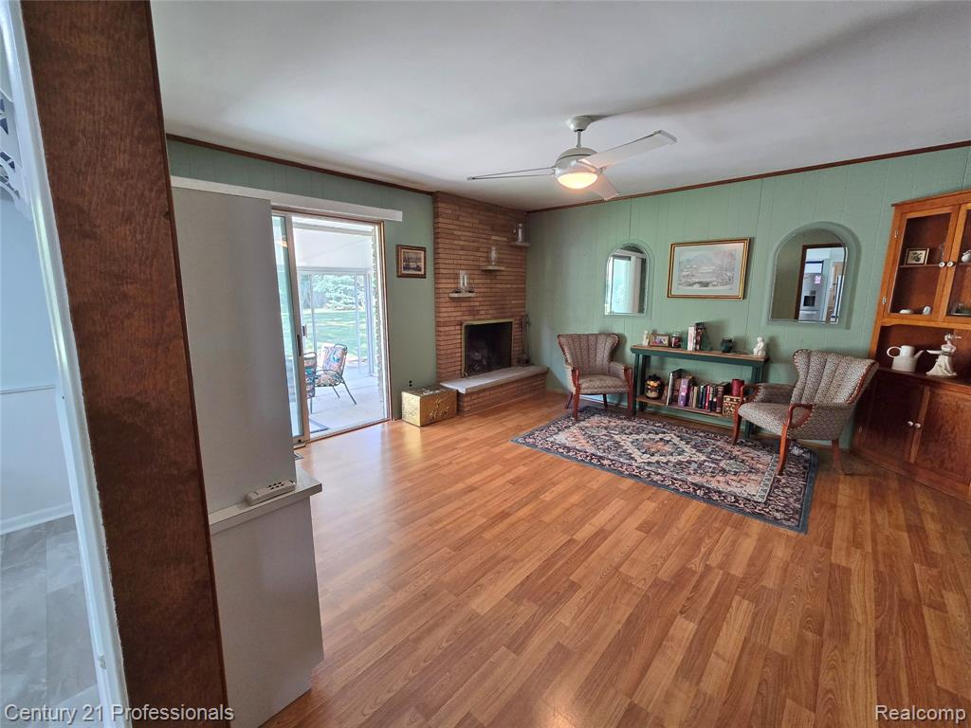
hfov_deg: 106.2
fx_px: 365
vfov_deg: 89.9
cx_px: 486
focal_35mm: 13
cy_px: 364
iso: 250
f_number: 2.2
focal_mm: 2.2
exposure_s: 1/60
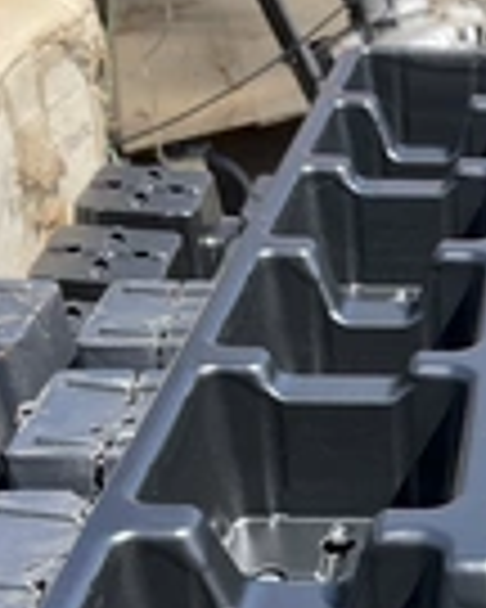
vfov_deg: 22.3
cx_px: 626
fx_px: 1510
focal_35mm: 84
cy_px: 522
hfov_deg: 17.2
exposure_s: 1/770
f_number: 1.8
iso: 25
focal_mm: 3
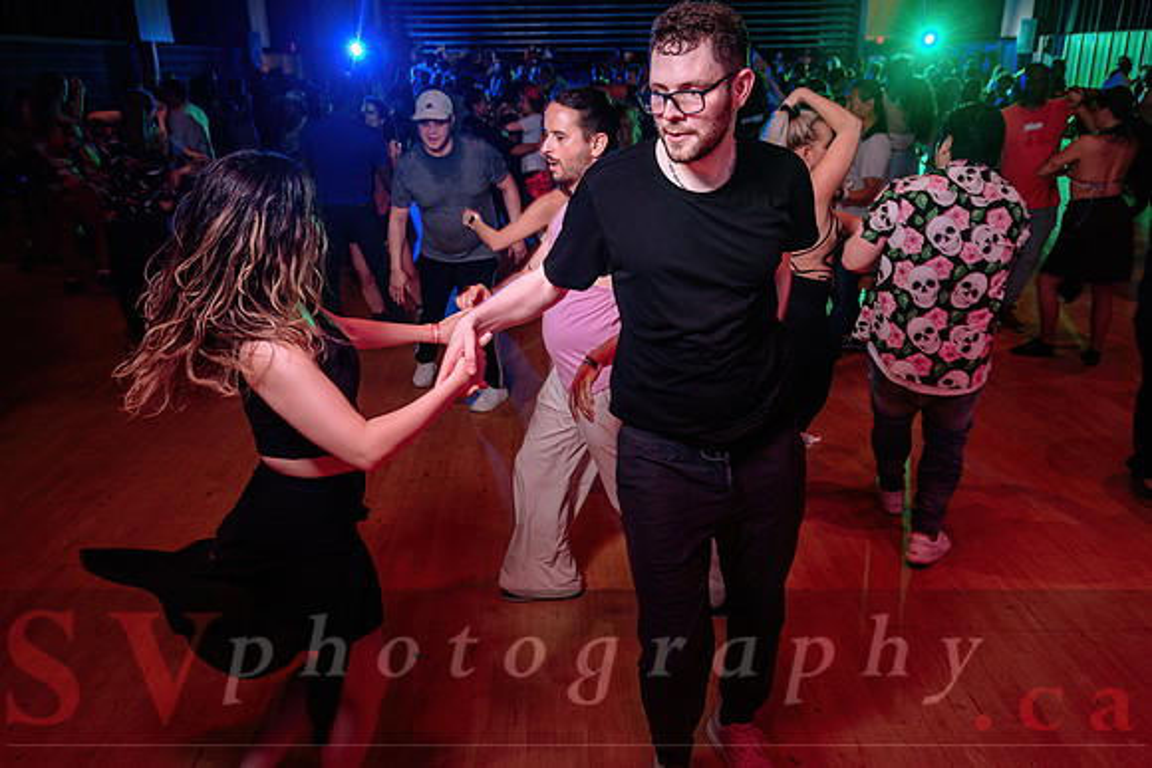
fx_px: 876
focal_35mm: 27
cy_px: 362
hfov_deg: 66.7
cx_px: 591
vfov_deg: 47.4
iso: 1250
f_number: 3.2
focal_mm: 24
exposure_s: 1/80
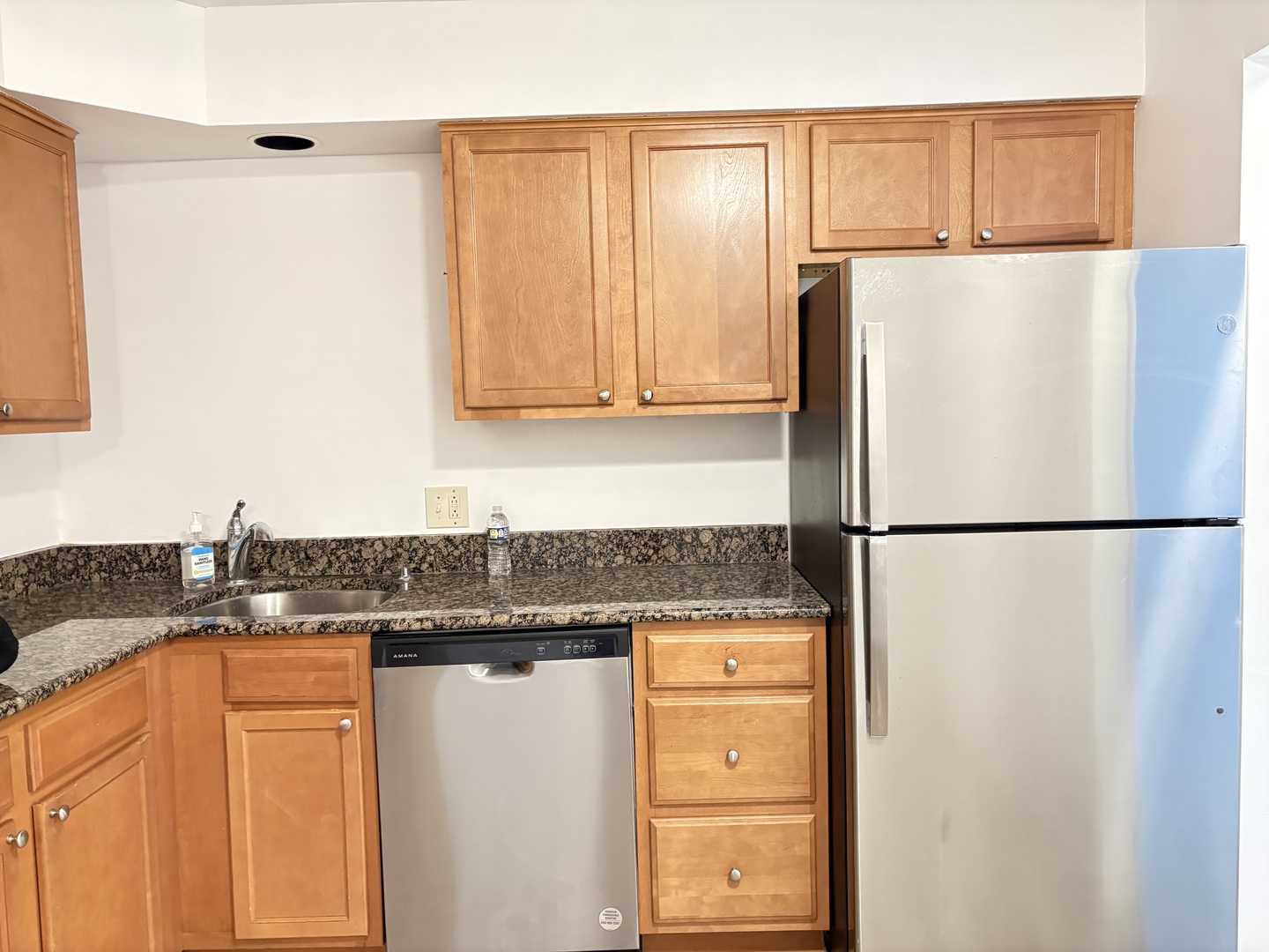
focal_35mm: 26
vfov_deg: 53.1
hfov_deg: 67.3
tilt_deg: -2.3
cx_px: 634
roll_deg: +1.4
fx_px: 953
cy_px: 476
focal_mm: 5.96
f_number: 1.6
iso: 500
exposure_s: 1/40
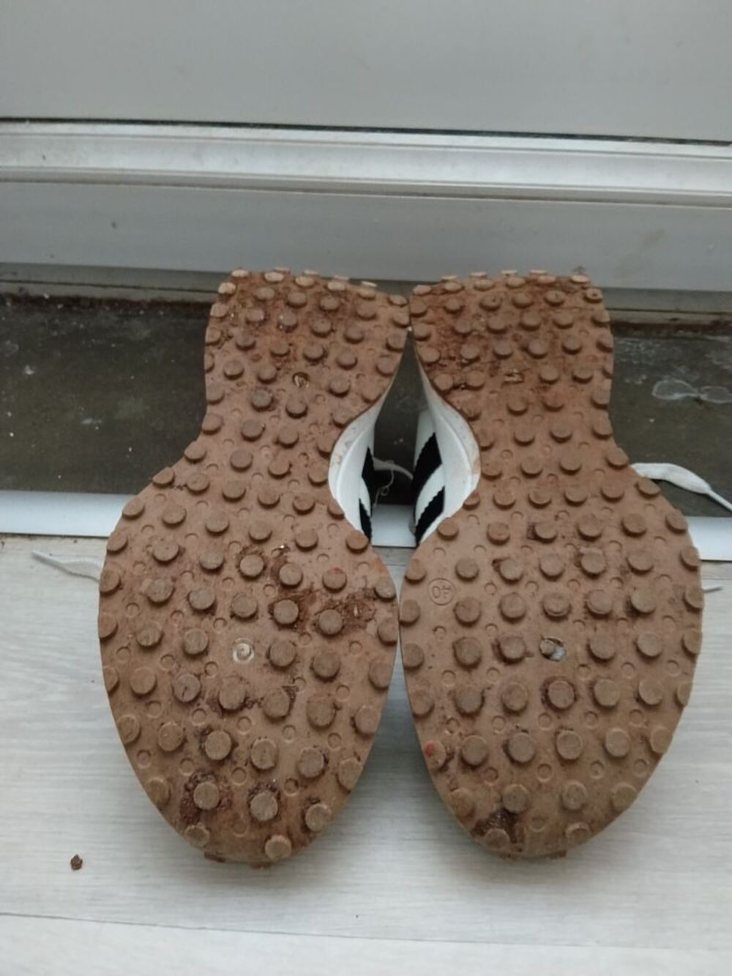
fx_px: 818
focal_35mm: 29
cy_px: 488
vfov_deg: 61.7
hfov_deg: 48.2
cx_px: 366
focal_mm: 3.96
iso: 320
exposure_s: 1/25
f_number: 1.8
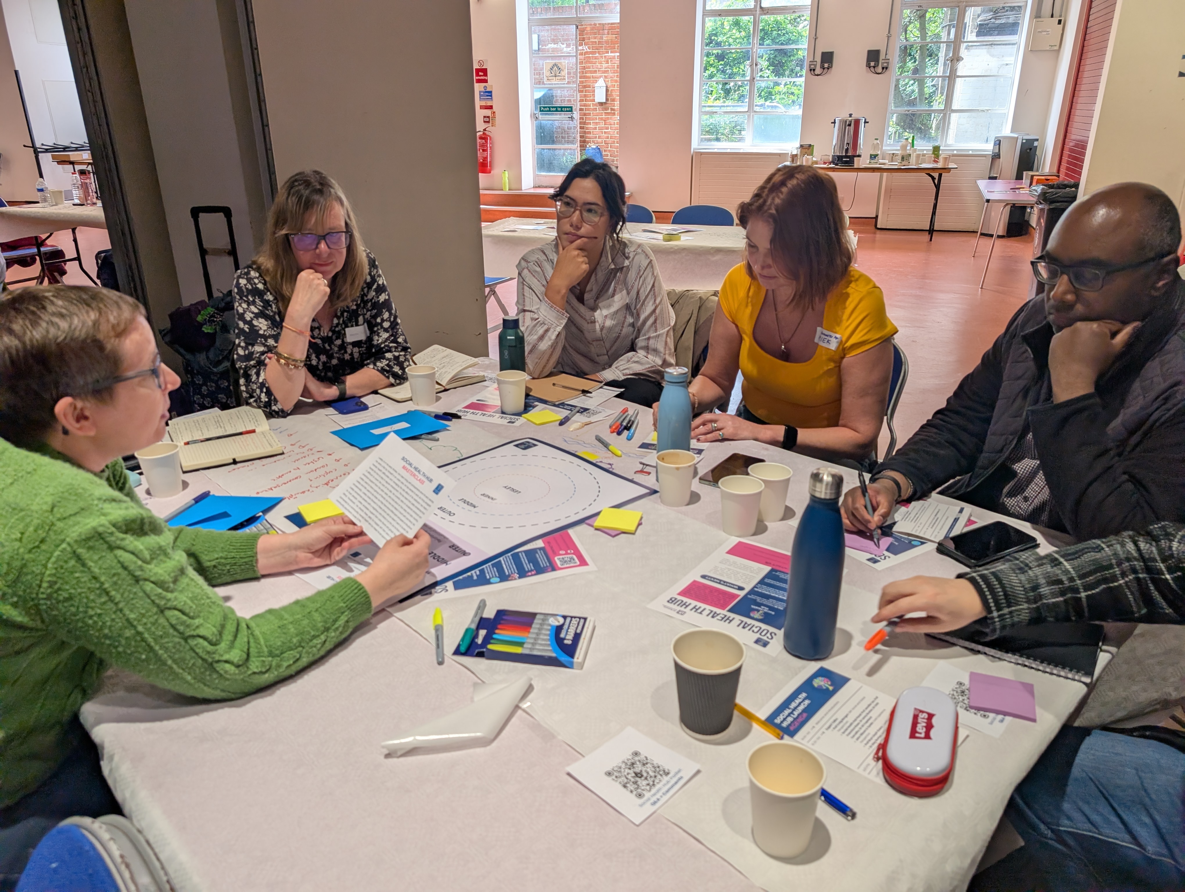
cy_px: 446
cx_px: 592
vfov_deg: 56.9
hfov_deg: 71.5
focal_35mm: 24
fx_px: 823
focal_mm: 6.9
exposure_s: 1/100
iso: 40
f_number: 1.68
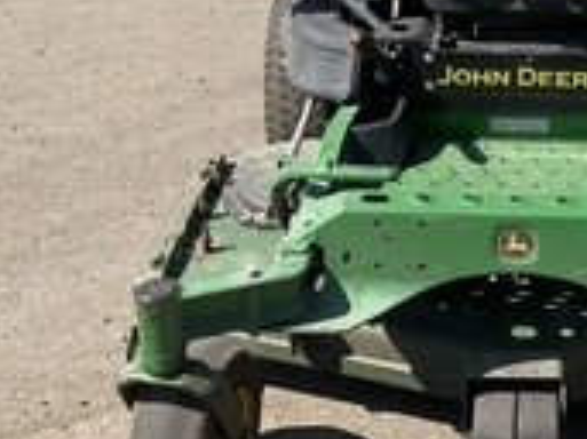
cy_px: 93
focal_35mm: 68
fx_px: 1152
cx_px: 511
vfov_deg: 21.3
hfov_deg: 27.7
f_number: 1.8
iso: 25
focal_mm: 3
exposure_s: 1/1730
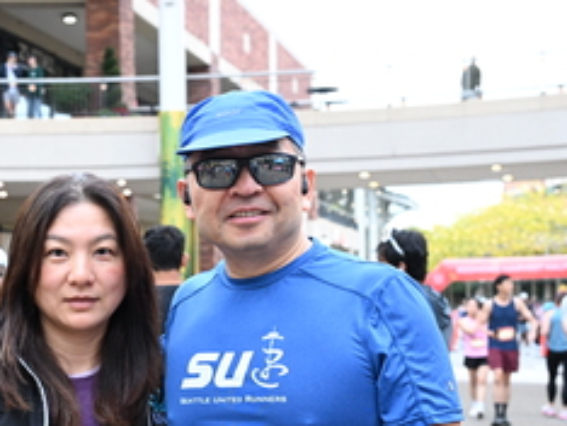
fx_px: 1148
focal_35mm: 70
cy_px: 318
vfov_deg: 20.9
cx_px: 150
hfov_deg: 27.4
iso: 2000
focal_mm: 31
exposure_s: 1/200
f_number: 4
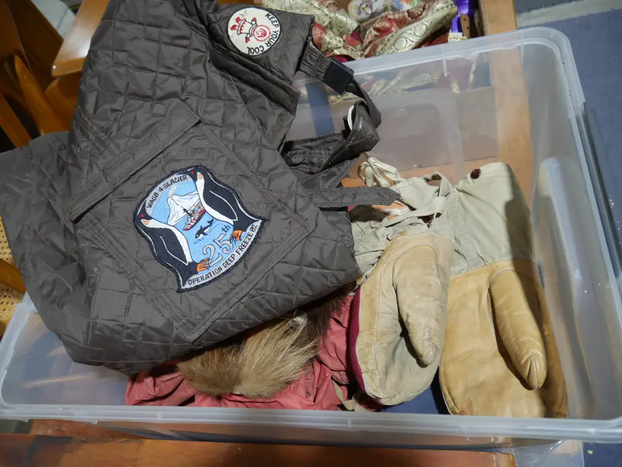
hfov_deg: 63.4
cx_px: 311
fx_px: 503
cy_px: 234
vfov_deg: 49.7
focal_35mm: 28
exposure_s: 1/60
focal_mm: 14
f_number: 3.5
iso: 250
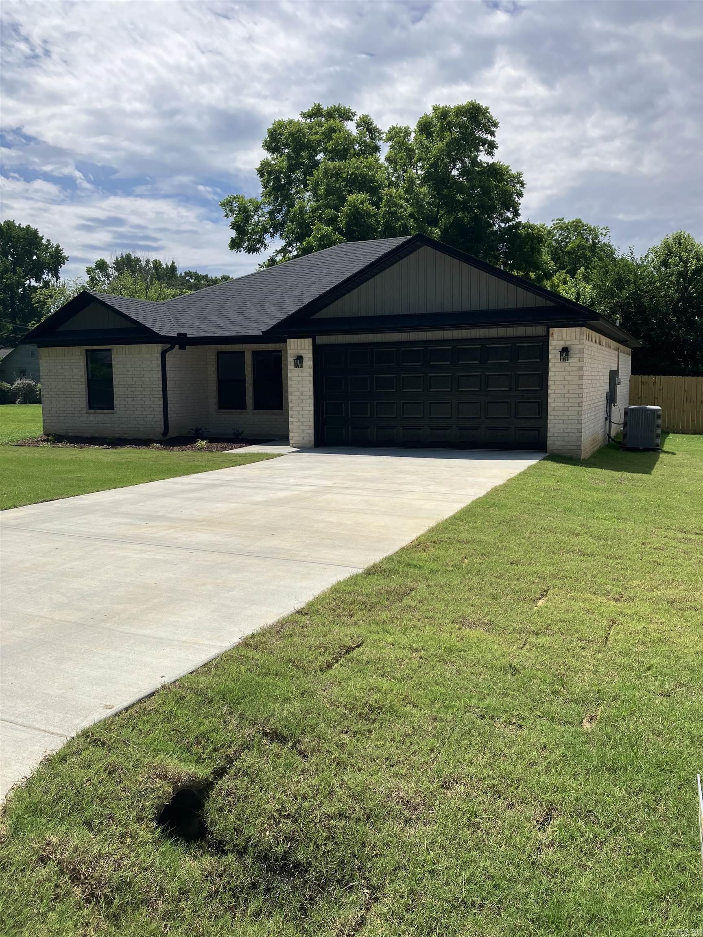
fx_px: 758
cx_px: 352
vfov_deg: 63.4
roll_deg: -0.1
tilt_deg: -6.1
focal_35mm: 28
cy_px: 468
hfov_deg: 49.7
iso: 32
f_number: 1.8
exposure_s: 1/4049
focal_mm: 3.99
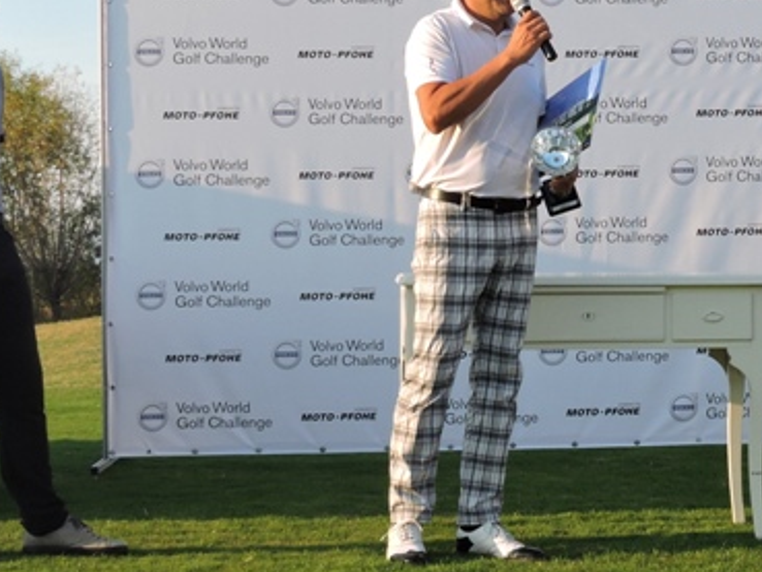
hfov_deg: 17.6
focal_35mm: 111
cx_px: 564
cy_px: 190
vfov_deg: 13.3
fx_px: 2444
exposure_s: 1/320
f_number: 3.8
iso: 100
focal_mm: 7.2
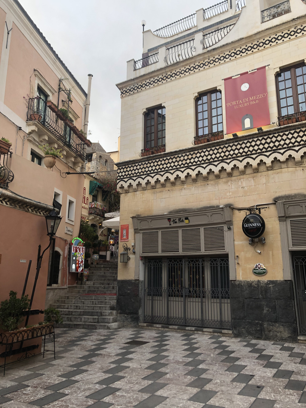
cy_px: 204
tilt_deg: +13.0
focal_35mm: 28
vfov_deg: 63.4
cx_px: 153
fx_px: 330
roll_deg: -0.2
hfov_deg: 49.7
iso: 20
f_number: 1.8
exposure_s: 1/154
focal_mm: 4
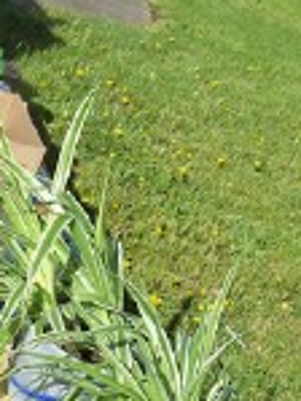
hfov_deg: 12.2
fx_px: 1389
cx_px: -11
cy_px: 339
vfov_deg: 16.2
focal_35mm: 120
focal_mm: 6
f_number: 4
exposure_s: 1/750
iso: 80
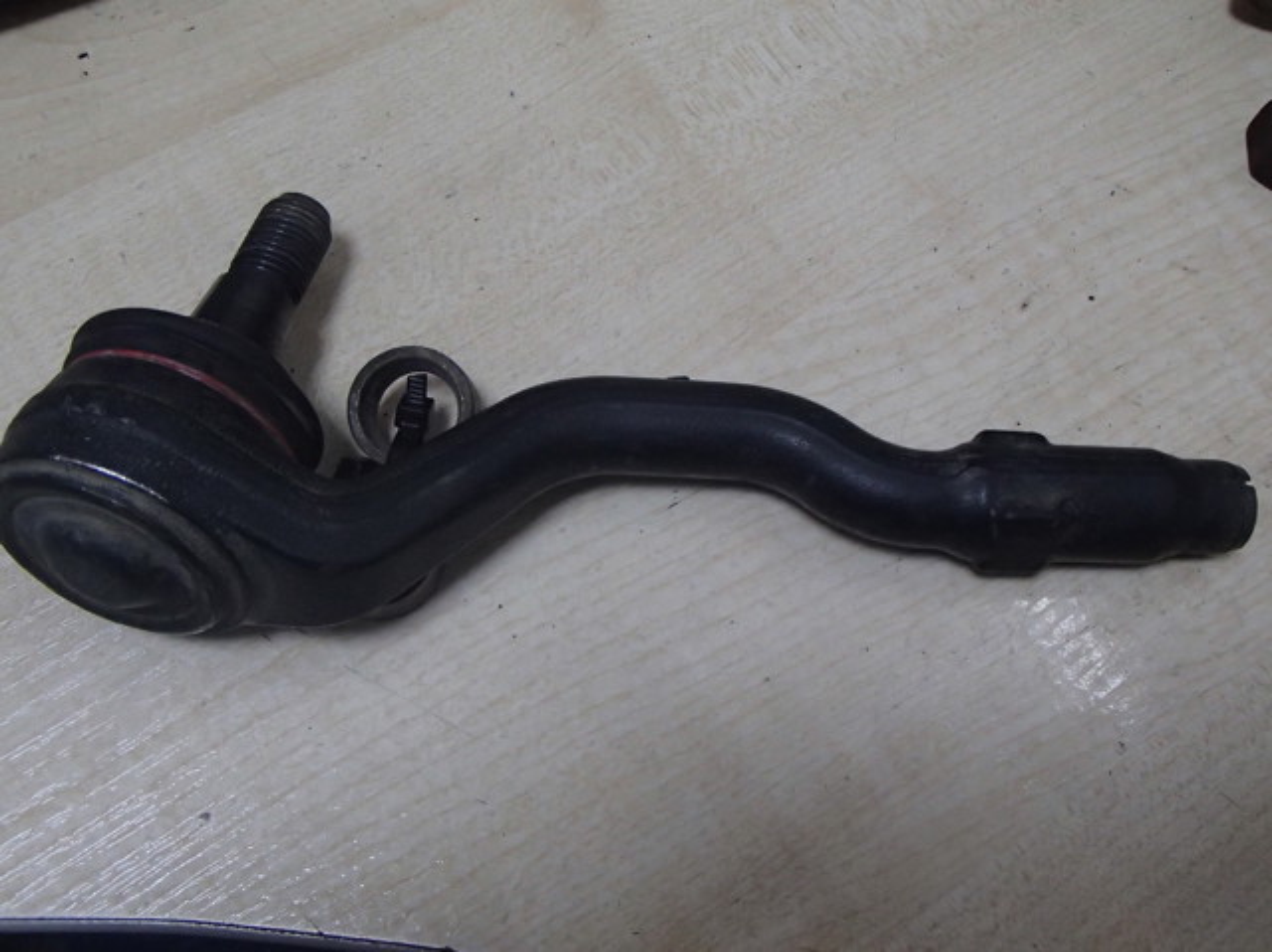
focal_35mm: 37
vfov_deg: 38.6
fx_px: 1359
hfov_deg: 50.2
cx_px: 636
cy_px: 476
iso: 800
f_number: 4.7
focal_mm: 6.64
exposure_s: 1/60
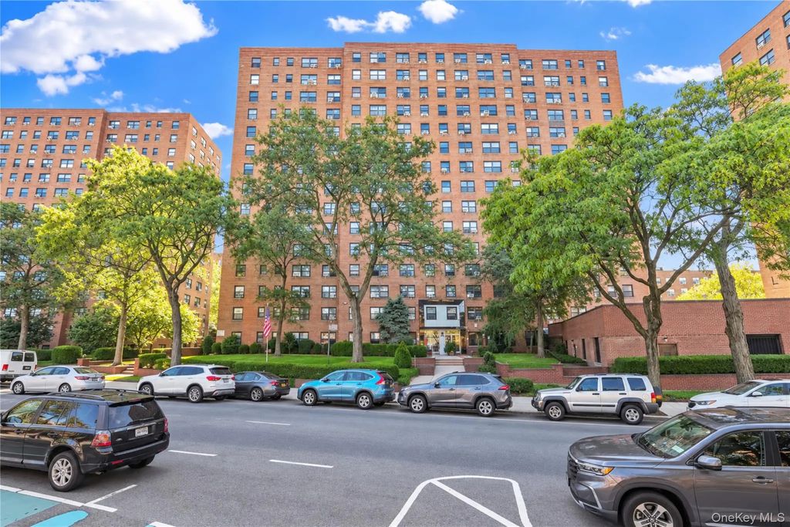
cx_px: 395
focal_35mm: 16
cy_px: 264
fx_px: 362
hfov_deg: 95.0
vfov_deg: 72.1
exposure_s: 1/320
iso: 1600
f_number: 7.1
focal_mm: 16.5
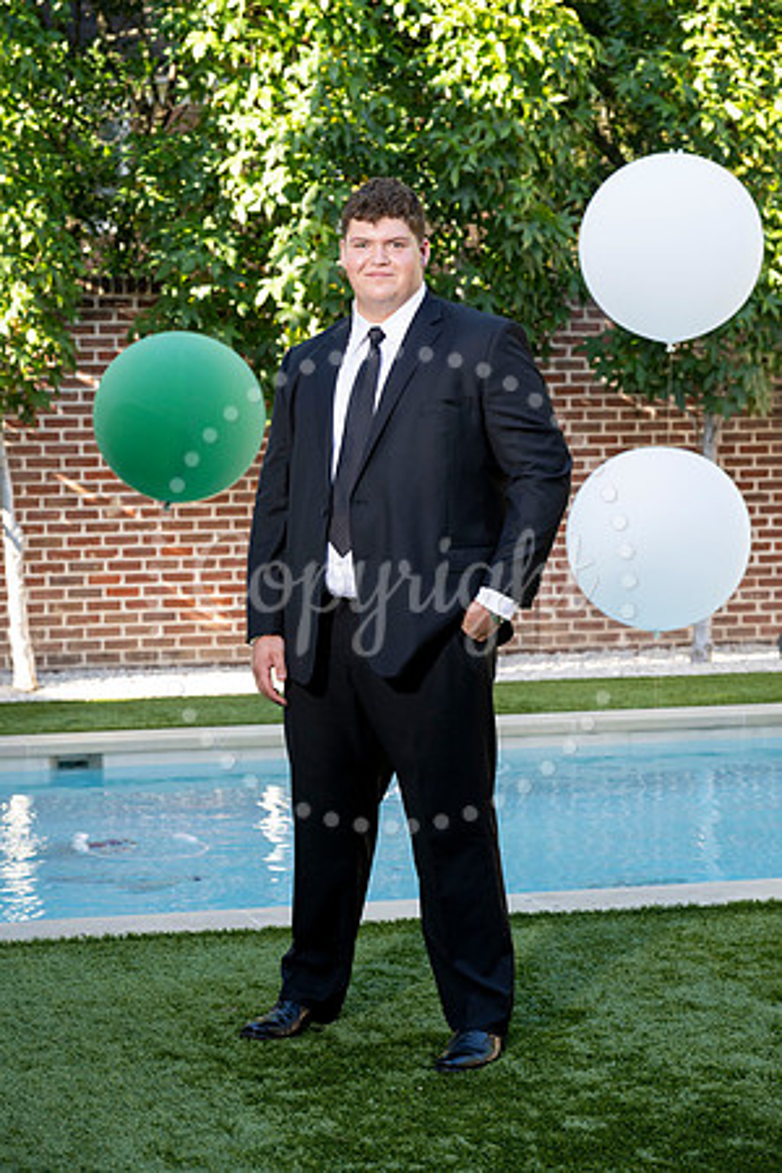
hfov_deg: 16.9
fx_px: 2639
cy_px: 586
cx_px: 391
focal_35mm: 81
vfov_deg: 25.1
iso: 400
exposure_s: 1/200
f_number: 5.6
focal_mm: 81
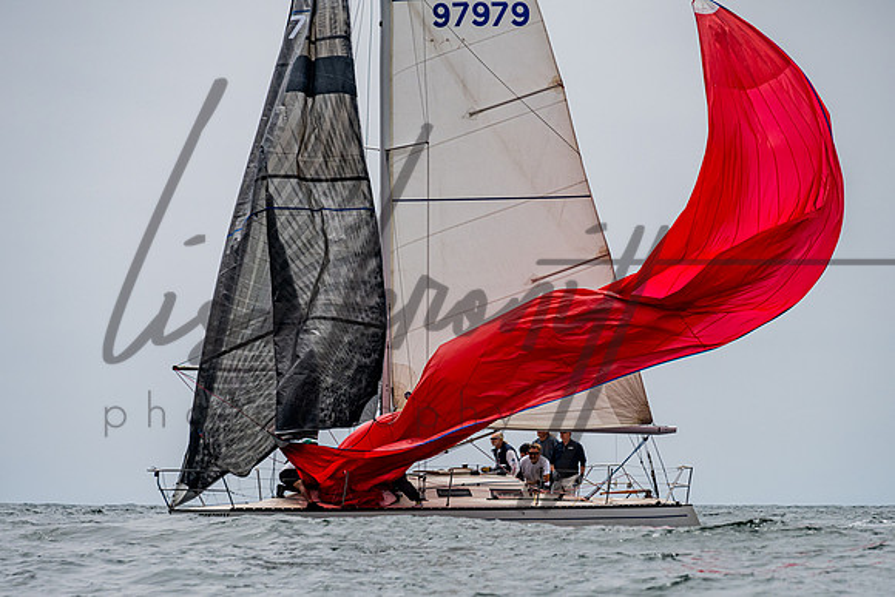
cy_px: 380
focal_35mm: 268
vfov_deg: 5.1
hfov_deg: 7.7
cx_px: 424
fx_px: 6662
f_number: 6.3
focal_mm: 200
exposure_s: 1/1600
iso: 250
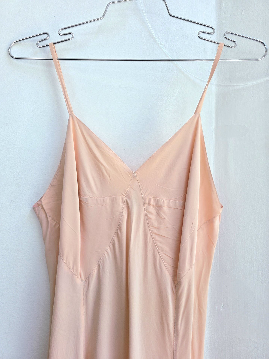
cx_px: 134
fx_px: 238
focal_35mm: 23
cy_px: 180
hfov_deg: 58.9
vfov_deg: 73.9
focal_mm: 6.3
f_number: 1.7
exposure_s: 1/120
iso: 20
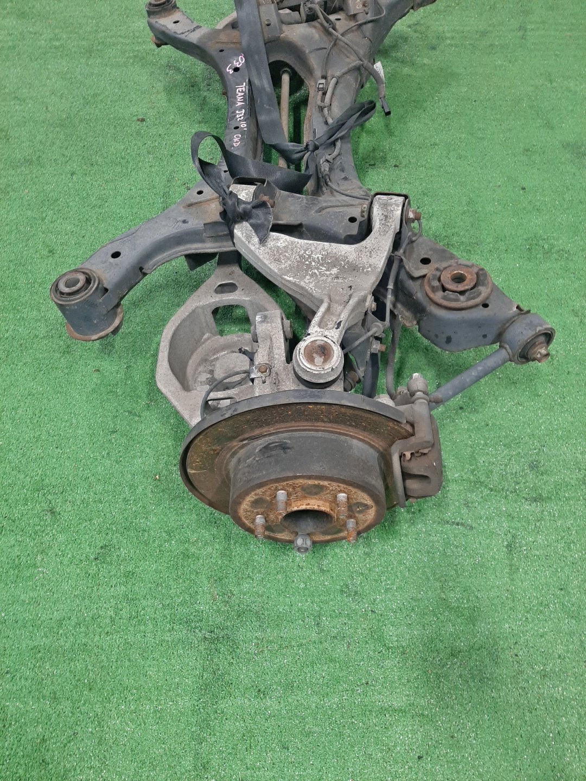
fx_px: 587
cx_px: 293
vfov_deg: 67.3
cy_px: 390
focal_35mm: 26
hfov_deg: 53.1
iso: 180
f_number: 1.7
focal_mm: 3.93
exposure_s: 1/33
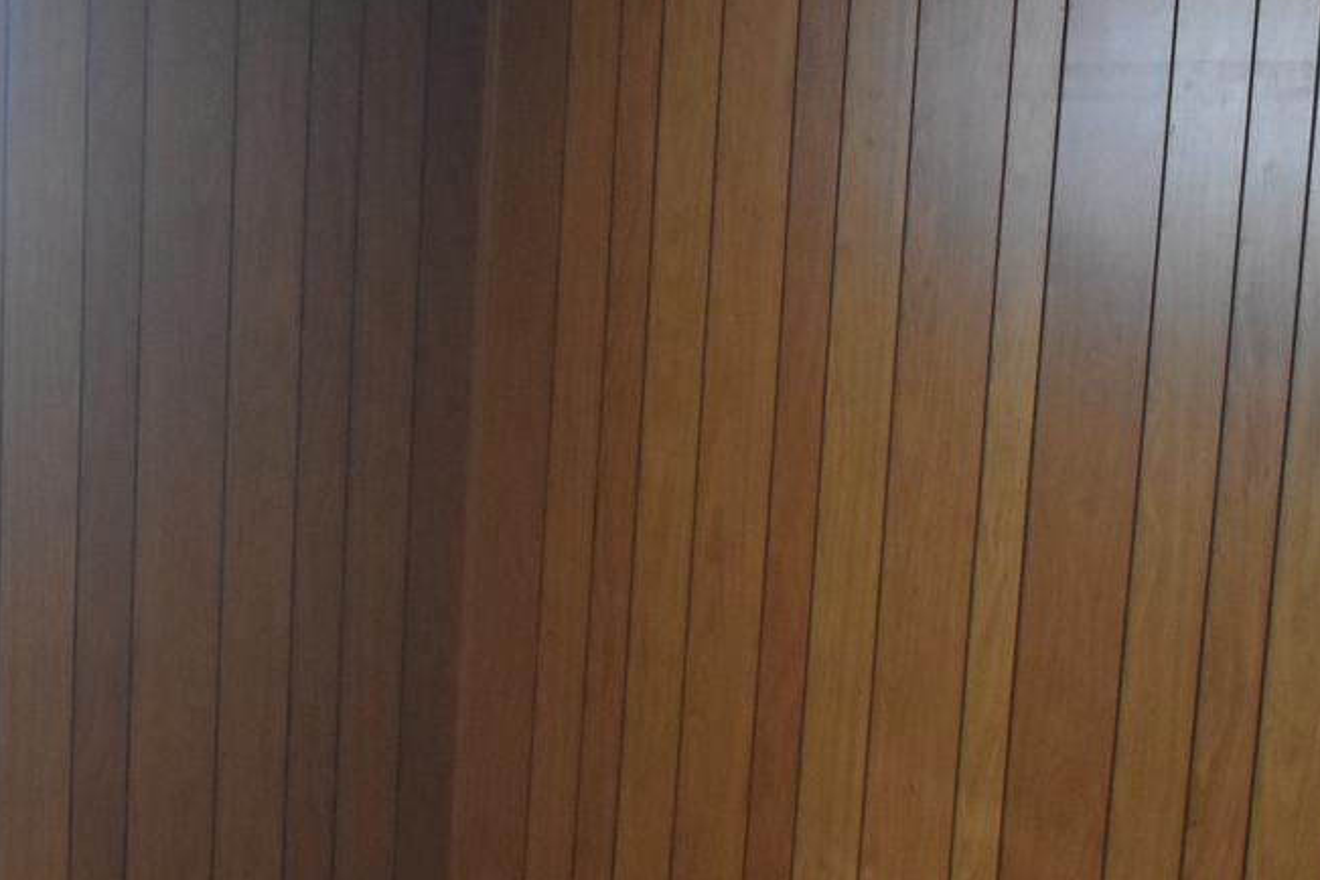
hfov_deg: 22.5
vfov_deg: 15.9
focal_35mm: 85
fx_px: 3116
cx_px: -150
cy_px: 790
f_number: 3.5
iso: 2000
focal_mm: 18
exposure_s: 1/60
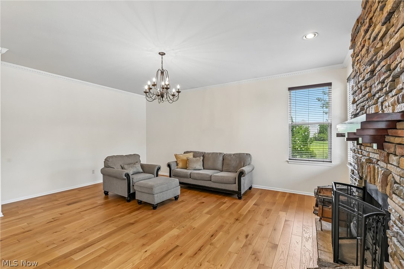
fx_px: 179
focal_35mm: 16
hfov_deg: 96.8
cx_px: 202
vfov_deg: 73.7
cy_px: 134
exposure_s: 1/160
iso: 1000
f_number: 7.1
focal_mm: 16
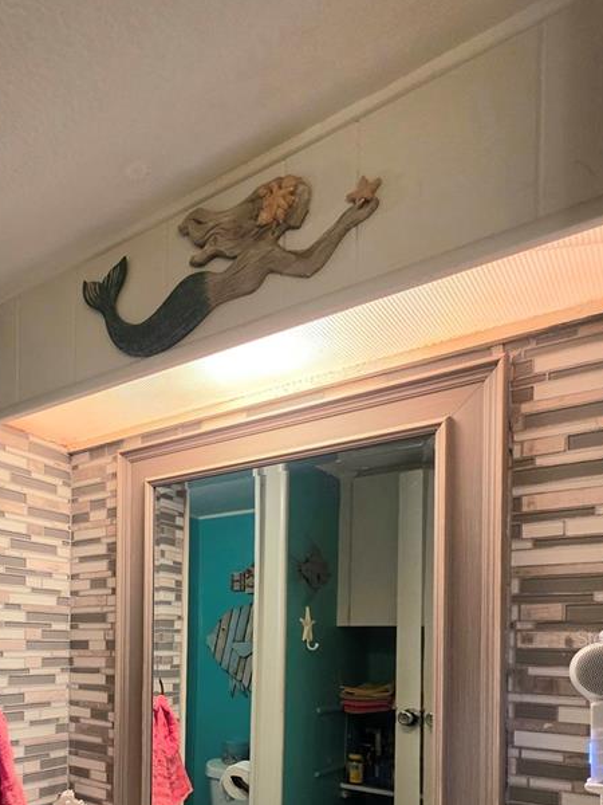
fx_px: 604
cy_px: 637
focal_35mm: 26
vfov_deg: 62.0
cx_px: 68
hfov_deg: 48.0
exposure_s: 1/60.2
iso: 200
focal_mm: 2.2
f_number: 1.9
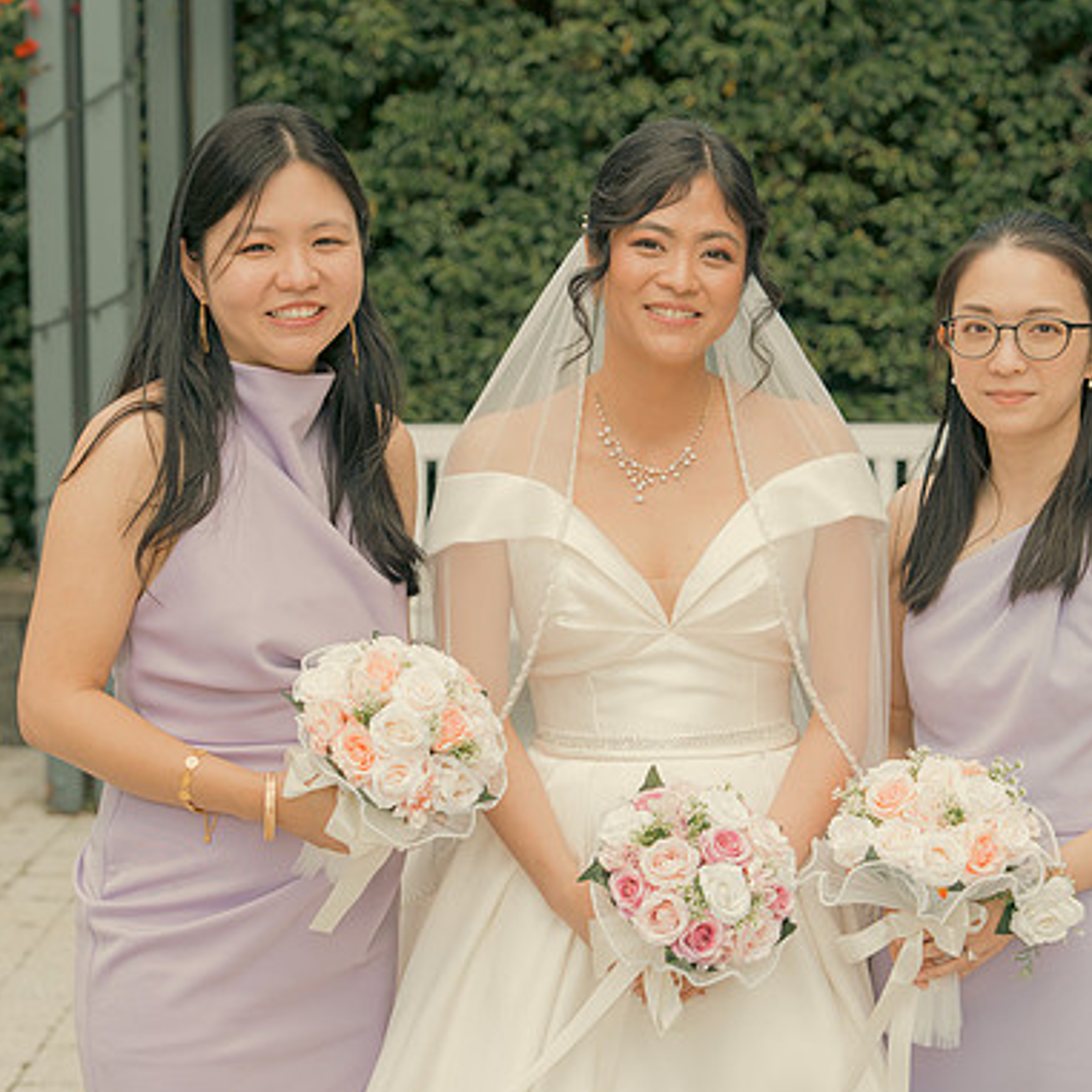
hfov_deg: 23.0
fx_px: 2677
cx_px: 648
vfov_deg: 23.1
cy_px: 543
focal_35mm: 75
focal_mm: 58
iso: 125
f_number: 3.5
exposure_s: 1/250
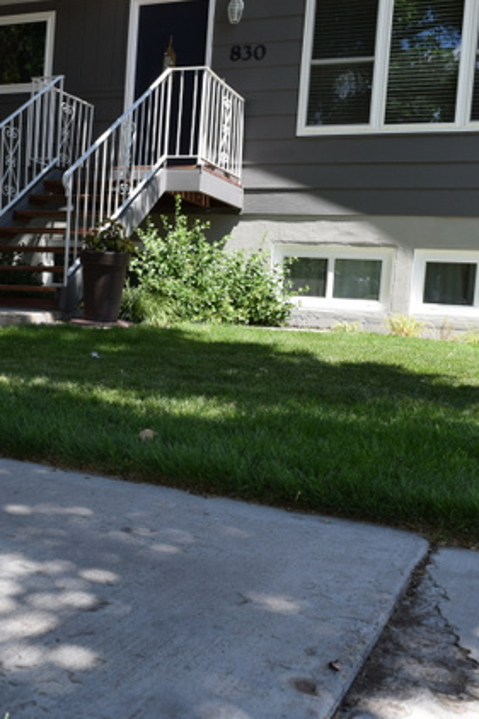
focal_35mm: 41
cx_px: 135
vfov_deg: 47.4
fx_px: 819
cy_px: 361
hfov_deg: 32.1
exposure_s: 1/250
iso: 250
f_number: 8
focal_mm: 18
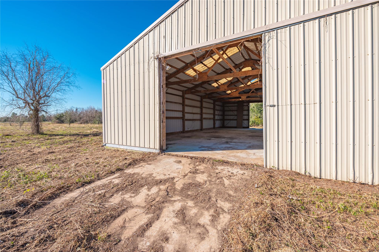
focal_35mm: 15
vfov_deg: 77.2
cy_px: 126
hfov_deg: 100.4
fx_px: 158
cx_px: 190
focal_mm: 15
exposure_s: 1/100
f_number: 11
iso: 100
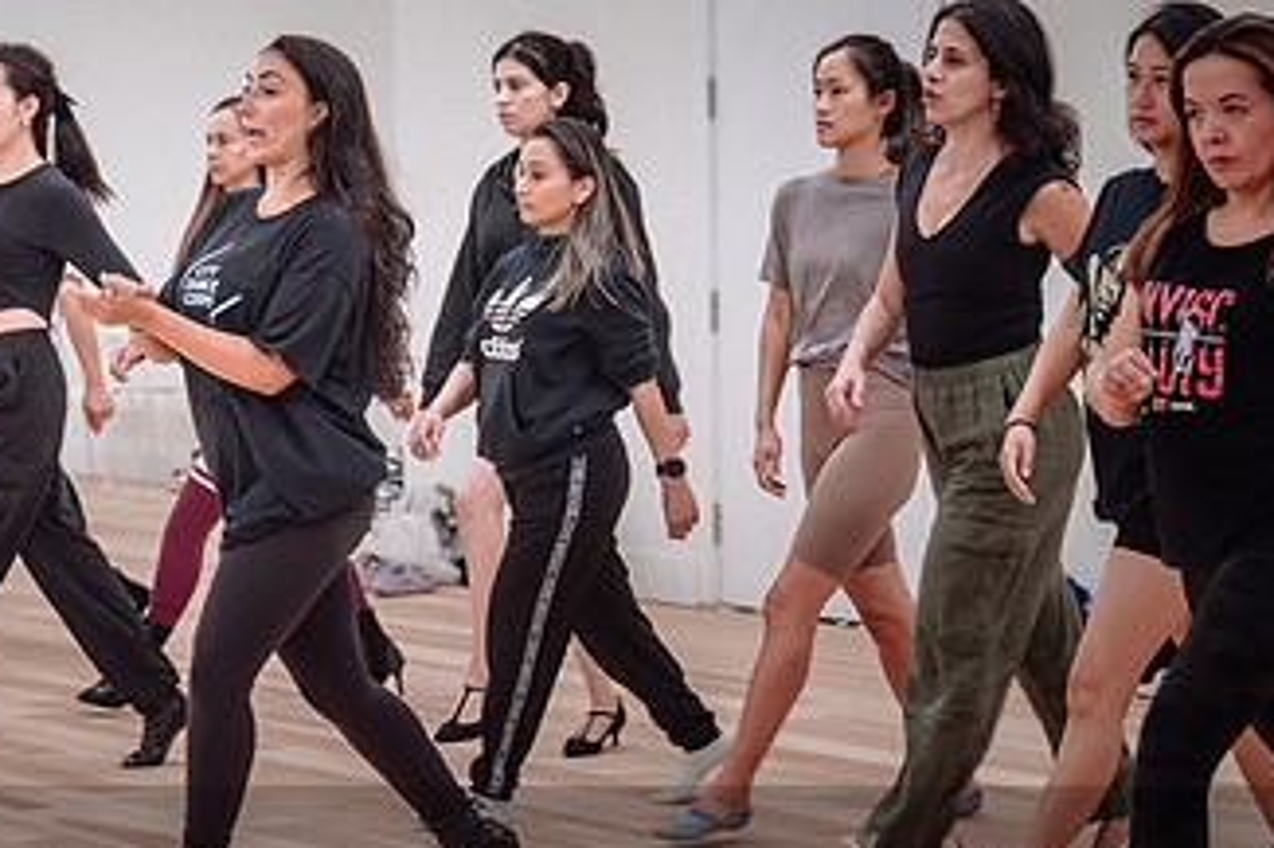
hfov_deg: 18.4
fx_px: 3855
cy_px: 452
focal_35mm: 109
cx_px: 111
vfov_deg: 12.6
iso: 1600
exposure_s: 1/200
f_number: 2.8
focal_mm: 54
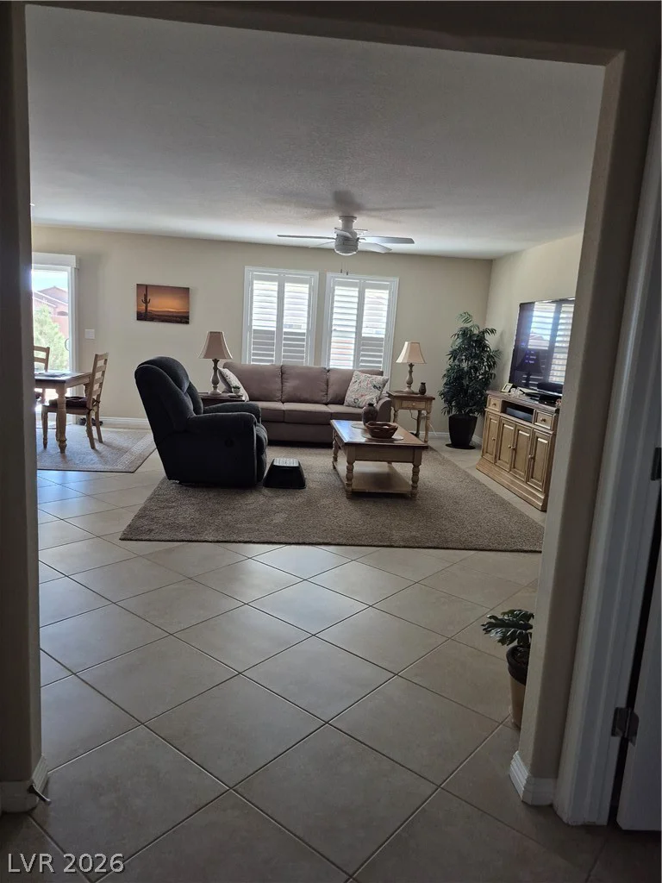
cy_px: 442
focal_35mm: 23
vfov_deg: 73.9
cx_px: 331
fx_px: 586
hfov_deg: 58.9
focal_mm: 5.4
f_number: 1.8
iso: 320
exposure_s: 1/120
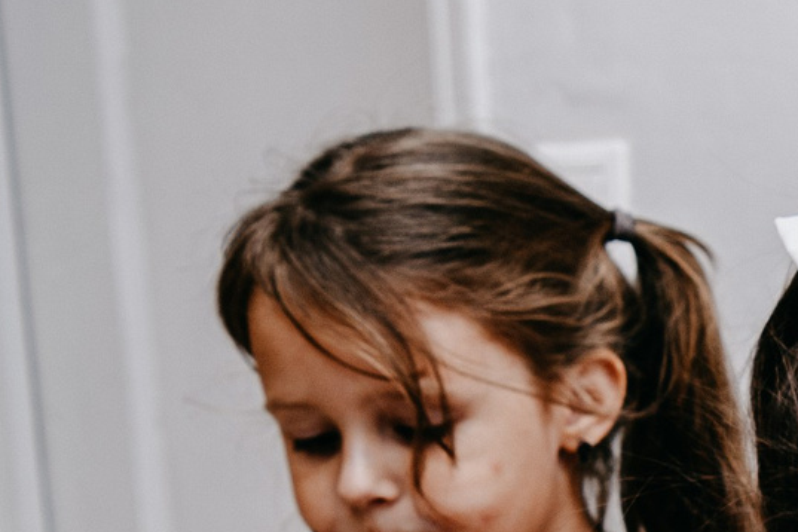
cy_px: 753
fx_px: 3170
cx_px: 1700
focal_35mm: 143
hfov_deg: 12.3
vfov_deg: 9.4
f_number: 3.5
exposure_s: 1/160
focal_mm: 30
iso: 160
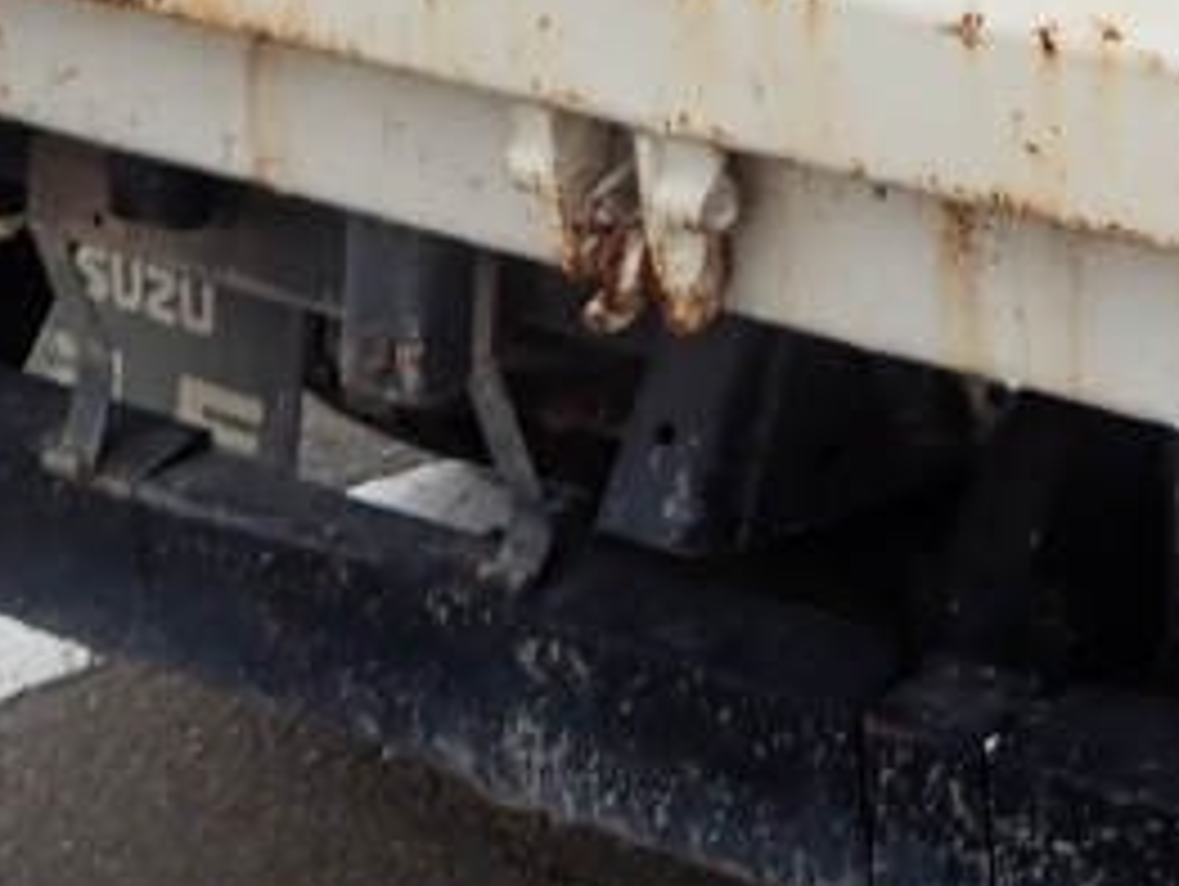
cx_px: 1282
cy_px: -202
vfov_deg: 11.9
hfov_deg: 15.7
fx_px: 4159
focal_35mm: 122
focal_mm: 4.5
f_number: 2.8
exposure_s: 1/640
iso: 100
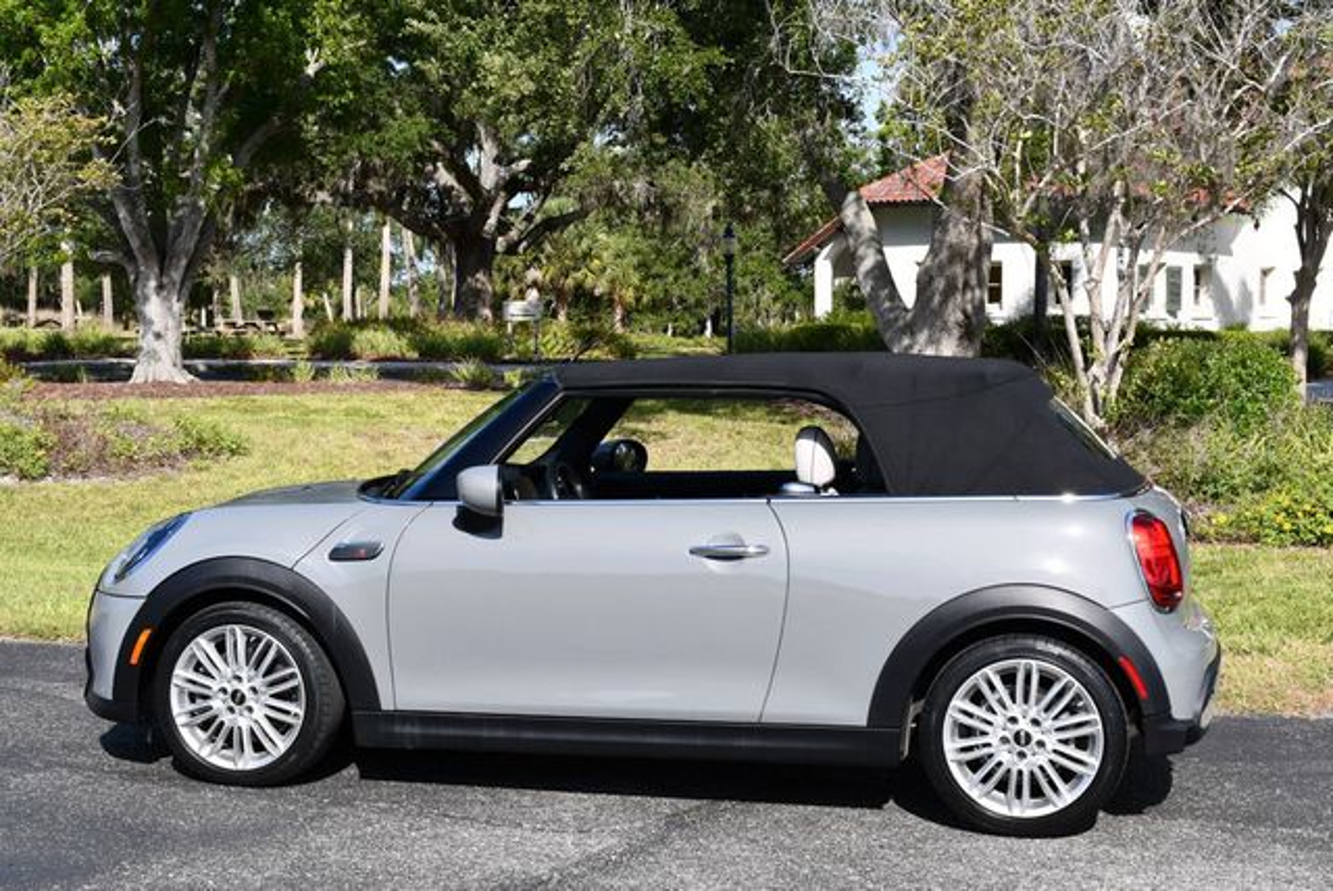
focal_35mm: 56
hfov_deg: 35.6
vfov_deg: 24.2
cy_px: 446
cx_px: 666
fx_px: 2075
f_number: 8
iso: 140
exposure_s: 1/250
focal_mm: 28
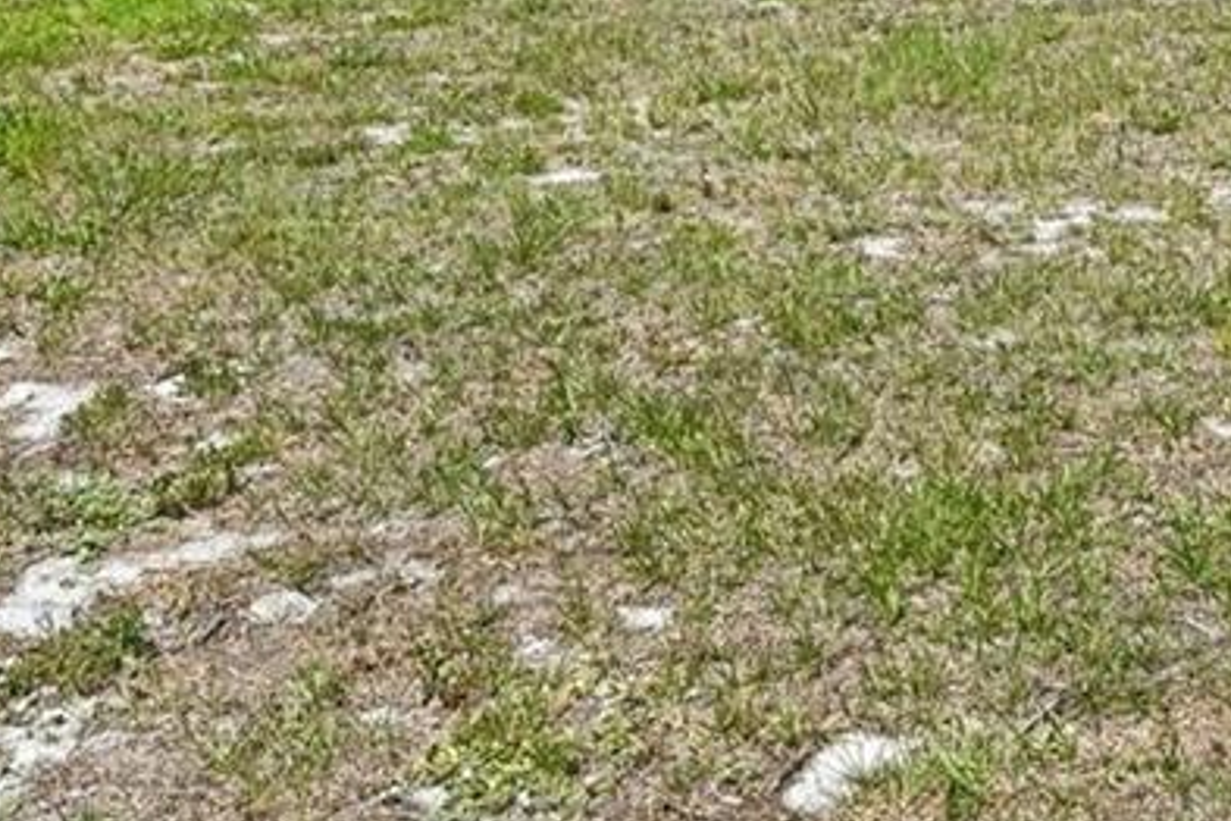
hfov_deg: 33.5
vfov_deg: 21.5
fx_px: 1949
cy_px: -241
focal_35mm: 57
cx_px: 1062
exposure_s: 1/3200
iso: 1000
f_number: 8
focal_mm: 14
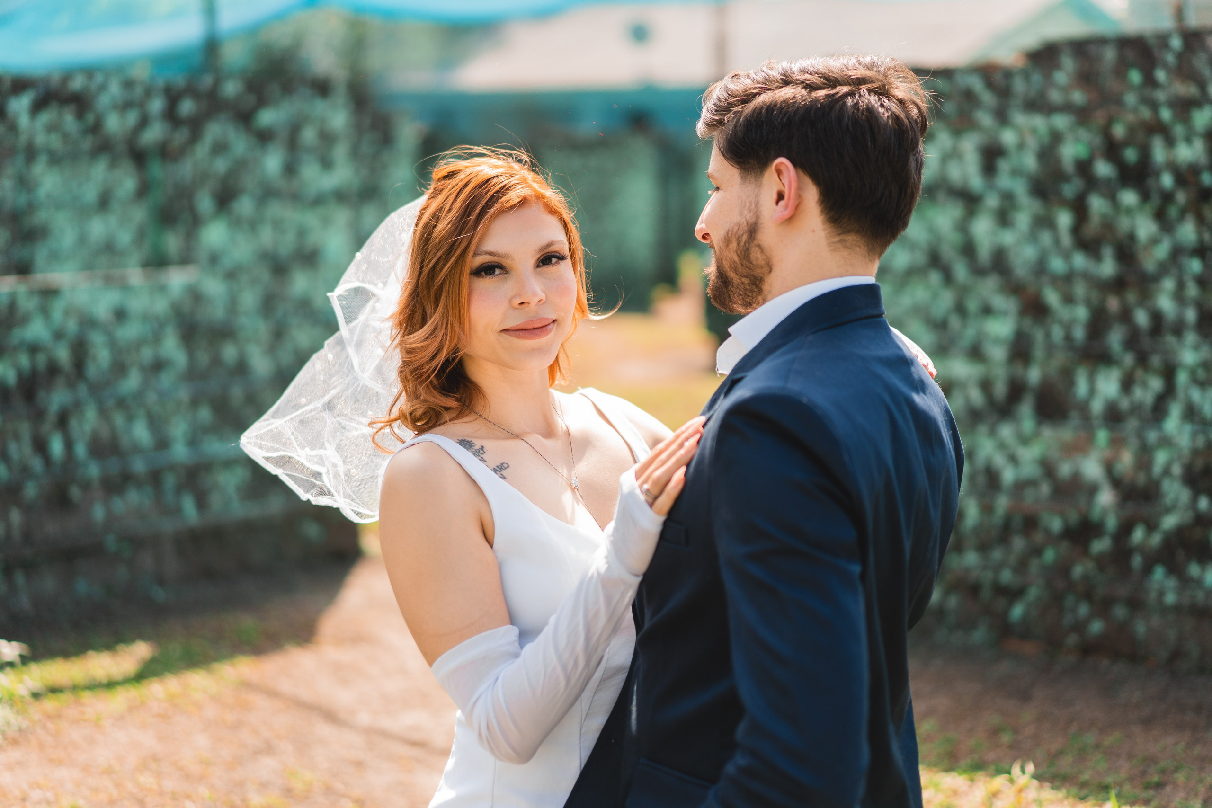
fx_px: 1852
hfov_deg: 36.2
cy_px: 404
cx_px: 606
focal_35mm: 55
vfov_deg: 24.6
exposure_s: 1/1000
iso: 160
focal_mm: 55
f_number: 1.8
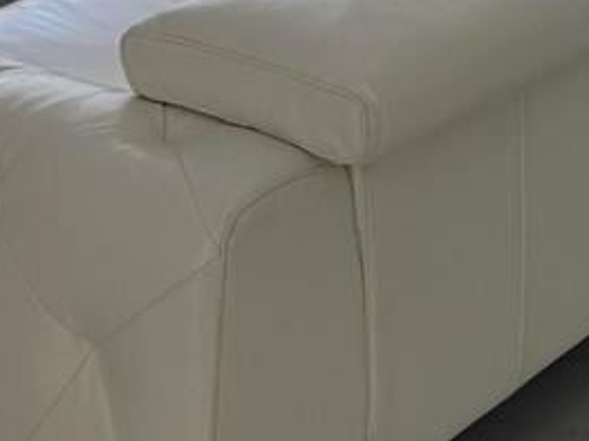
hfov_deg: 13.4
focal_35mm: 146
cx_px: 488
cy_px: -508
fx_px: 2483
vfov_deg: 9.4
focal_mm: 6.76
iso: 64
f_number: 1.78
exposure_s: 1/237
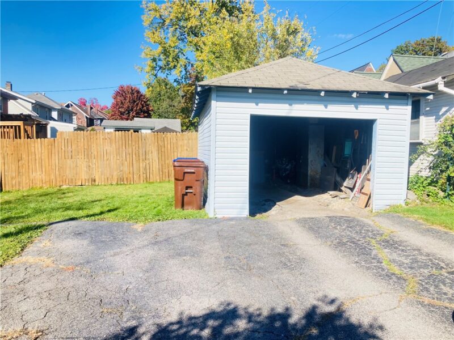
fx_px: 367
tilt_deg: -3.9
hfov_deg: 63.4
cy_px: 170
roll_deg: -0.3
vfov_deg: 49.7
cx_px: 227
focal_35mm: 28
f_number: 1.8
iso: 20
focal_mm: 3.99
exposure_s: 1/883
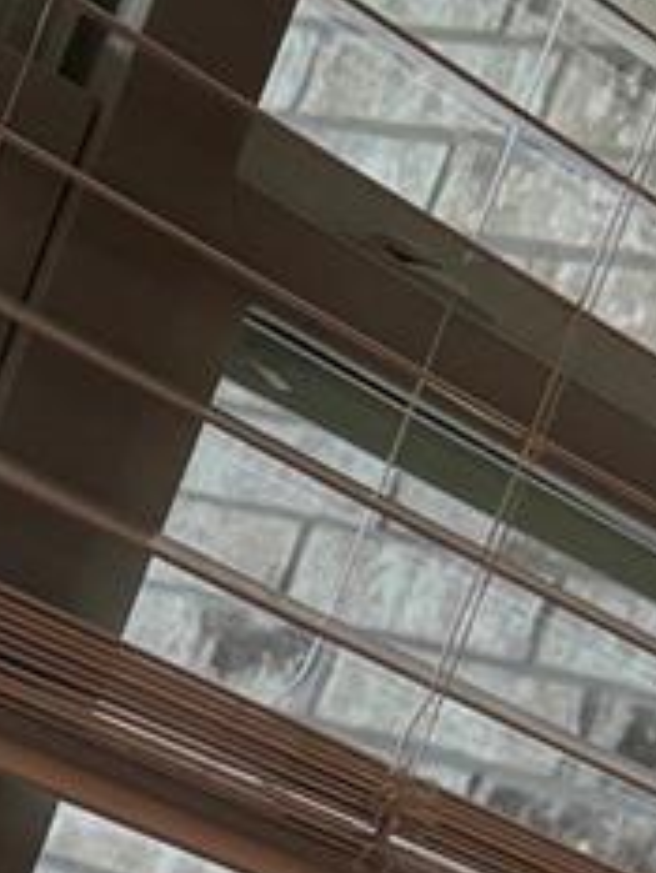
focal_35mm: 158
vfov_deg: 12.3
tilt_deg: -1.4
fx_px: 3989
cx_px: -637
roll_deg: -19.7
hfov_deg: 8.9
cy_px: 895
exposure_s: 1/517
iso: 100
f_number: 1.78
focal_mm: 6.76
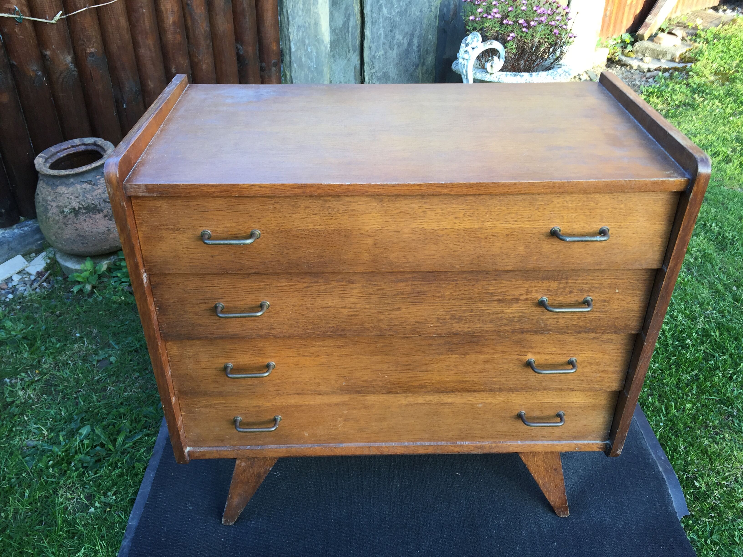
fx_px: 622
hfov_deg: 61.7
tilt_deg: -34.3
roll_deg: -0.7
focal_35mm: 29
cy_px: 278
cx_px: 372
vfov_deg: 48.2
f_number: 2.2
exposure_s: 1/50
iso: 32
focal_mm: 4.15
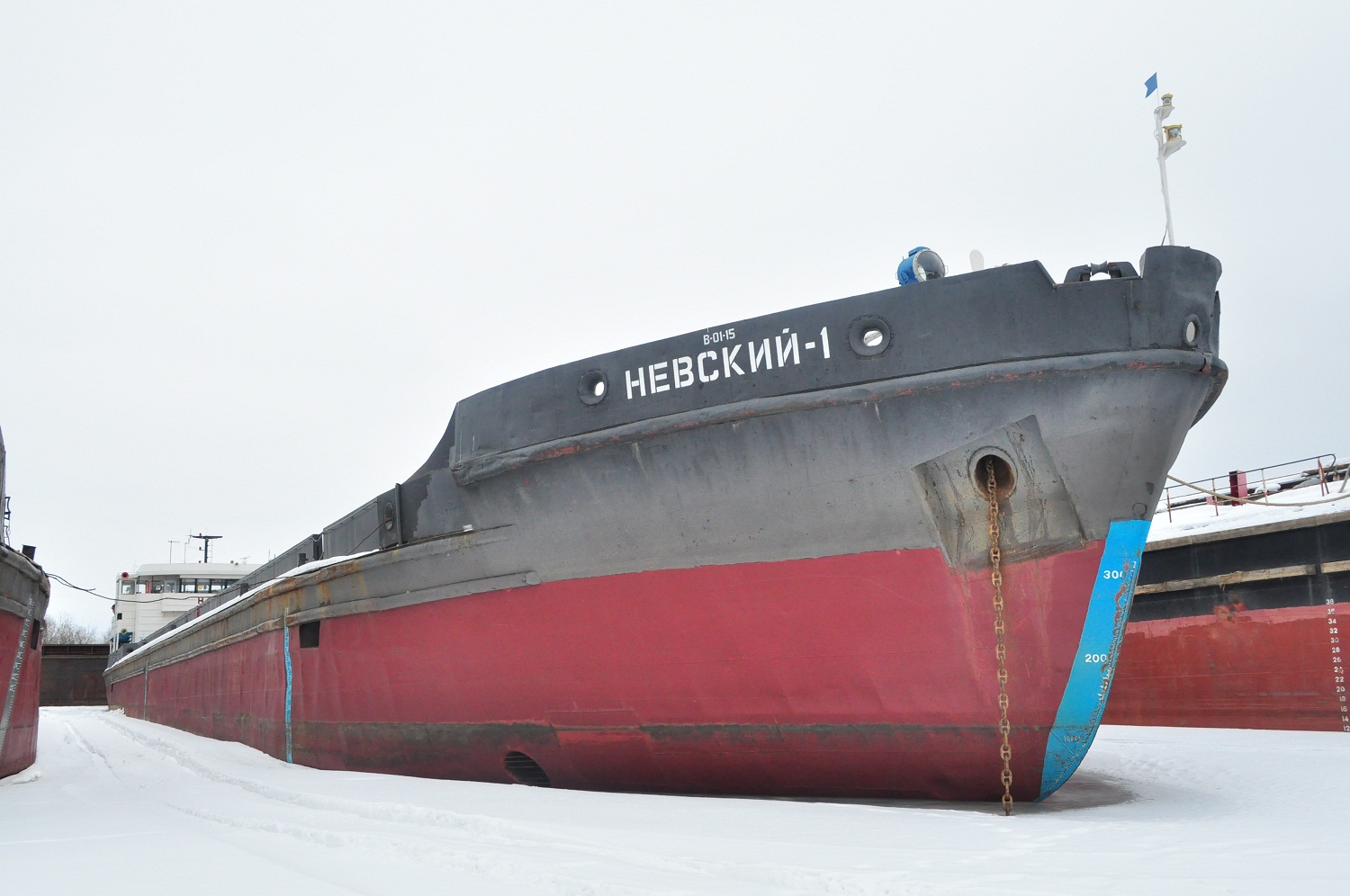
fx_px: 1236
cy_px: 448
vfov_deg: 39.9
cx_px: 675
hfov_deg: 57.3
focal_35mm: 33
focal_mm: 22
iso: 1000
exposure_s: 1/1000
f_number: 9
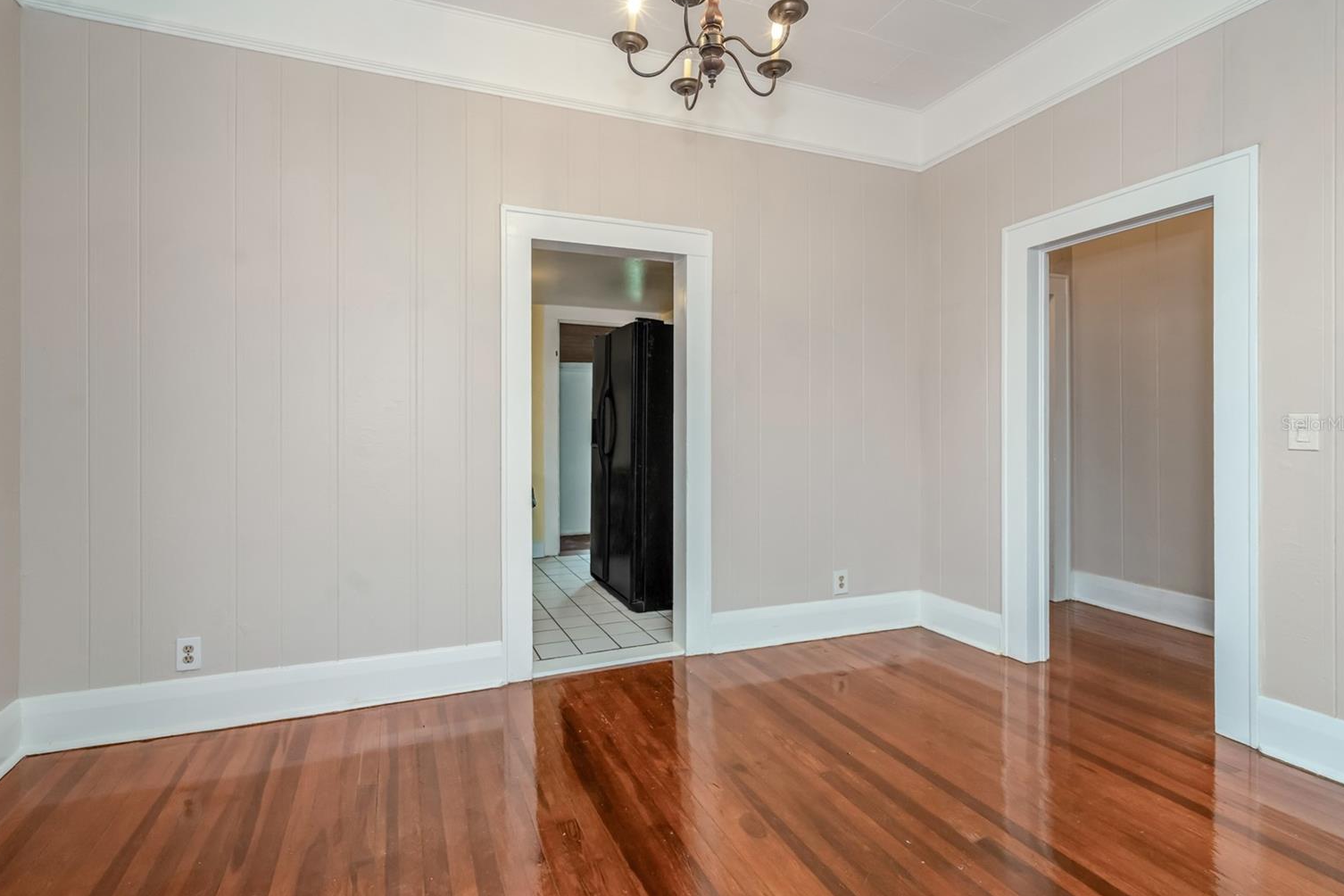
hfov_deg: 93.2
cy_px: 423
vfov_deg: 70.4
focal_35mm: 17
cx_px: 647
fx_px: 635
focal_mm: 16
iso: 500
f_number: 6.7
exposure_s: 1/60
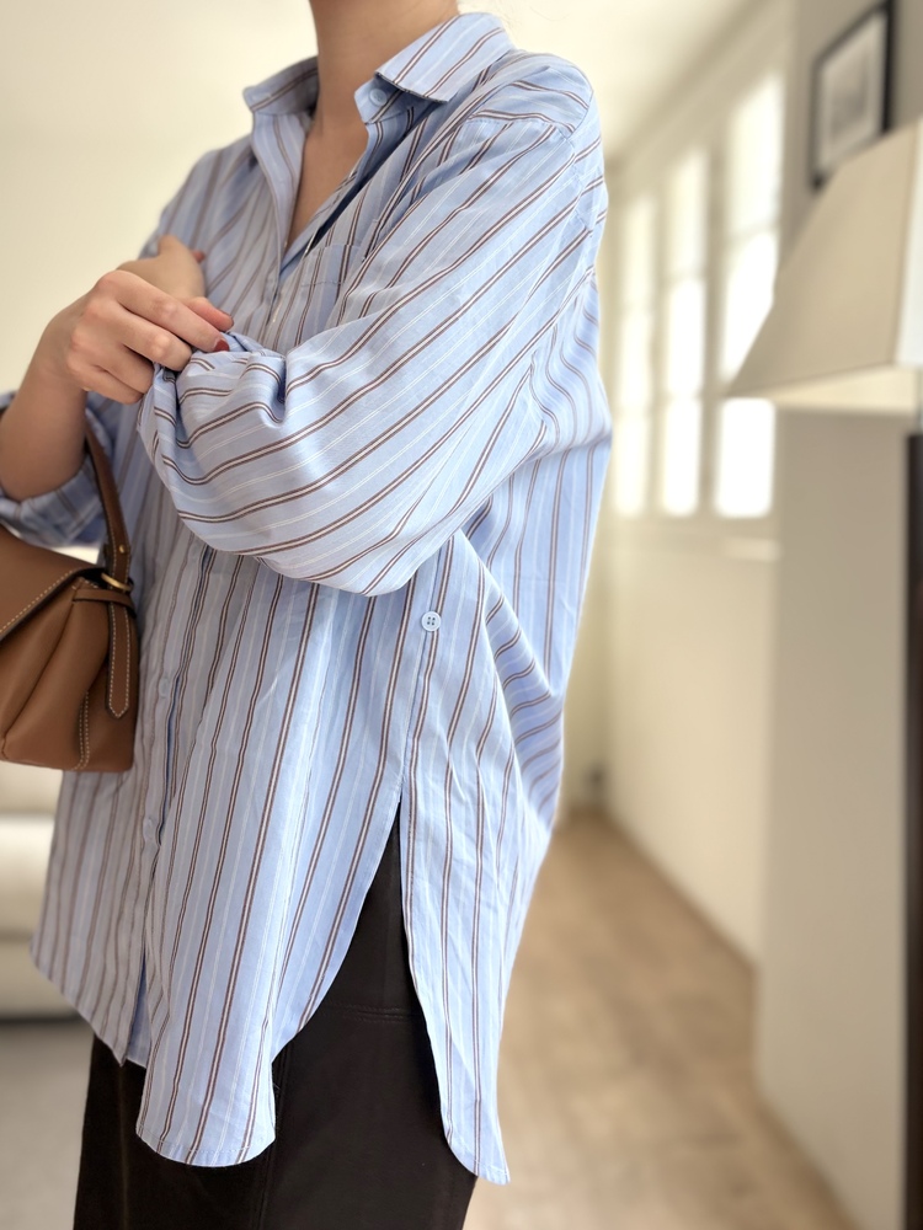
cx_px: 462
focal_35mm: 26
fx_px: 924
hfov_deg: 53.1
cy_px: 615
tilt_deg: -2.2
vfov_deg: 67.3
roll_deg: -1.4
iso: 64
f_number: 1.6
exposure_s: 1/196
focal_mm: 5.96
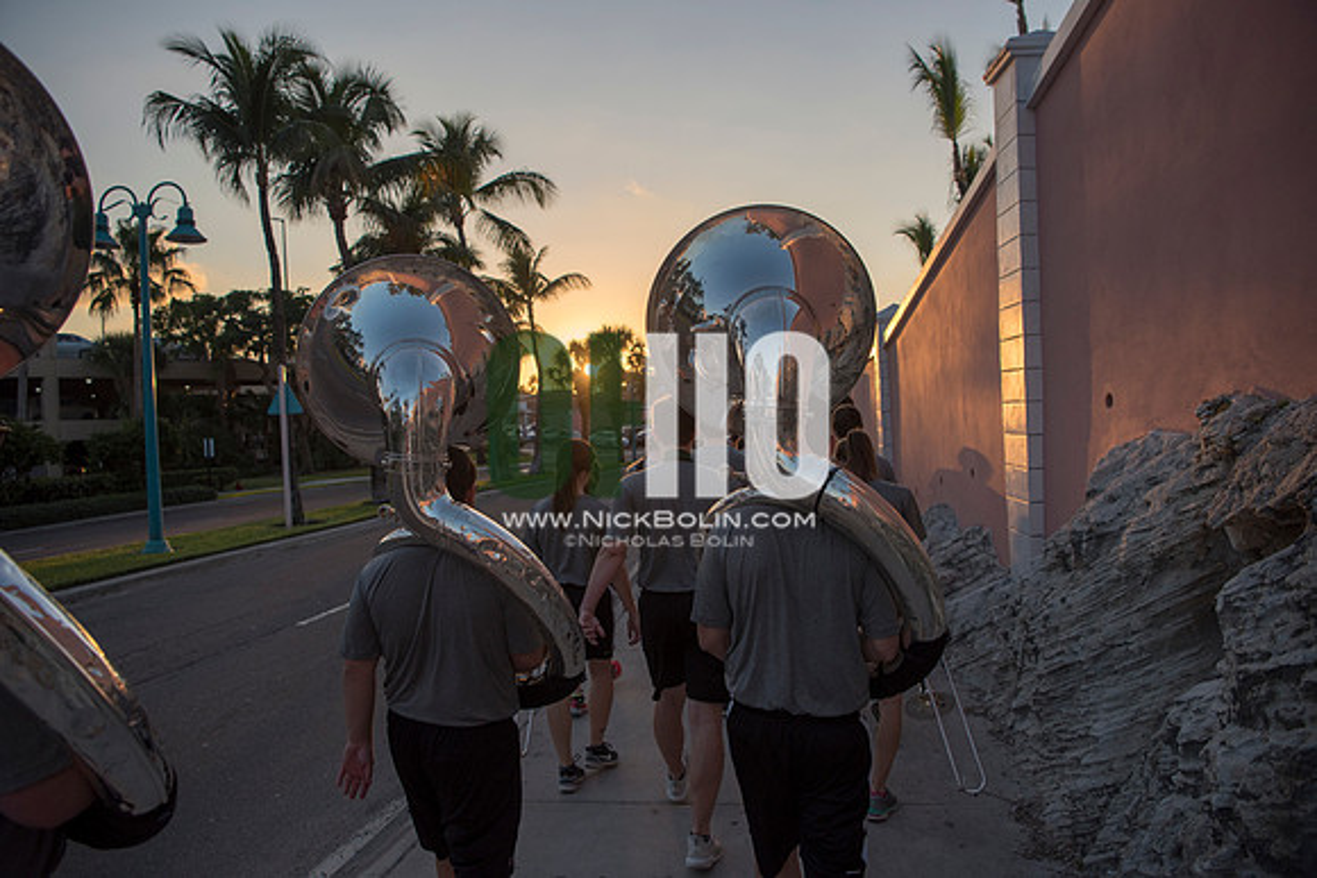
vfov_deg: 53.2
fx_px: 878
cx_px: 658
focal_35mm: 24
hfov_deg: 73.7
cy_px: 439
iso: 250
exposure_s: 1/2000
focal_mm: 24
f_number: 3.5
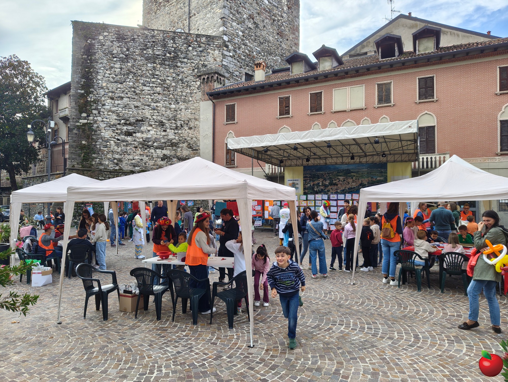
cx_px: 254
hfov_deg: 71.5
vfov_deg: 56.9
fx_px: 353
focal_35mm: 24
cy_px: 191
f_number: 1.88
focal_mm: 5.56
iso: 50
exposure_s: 1/528
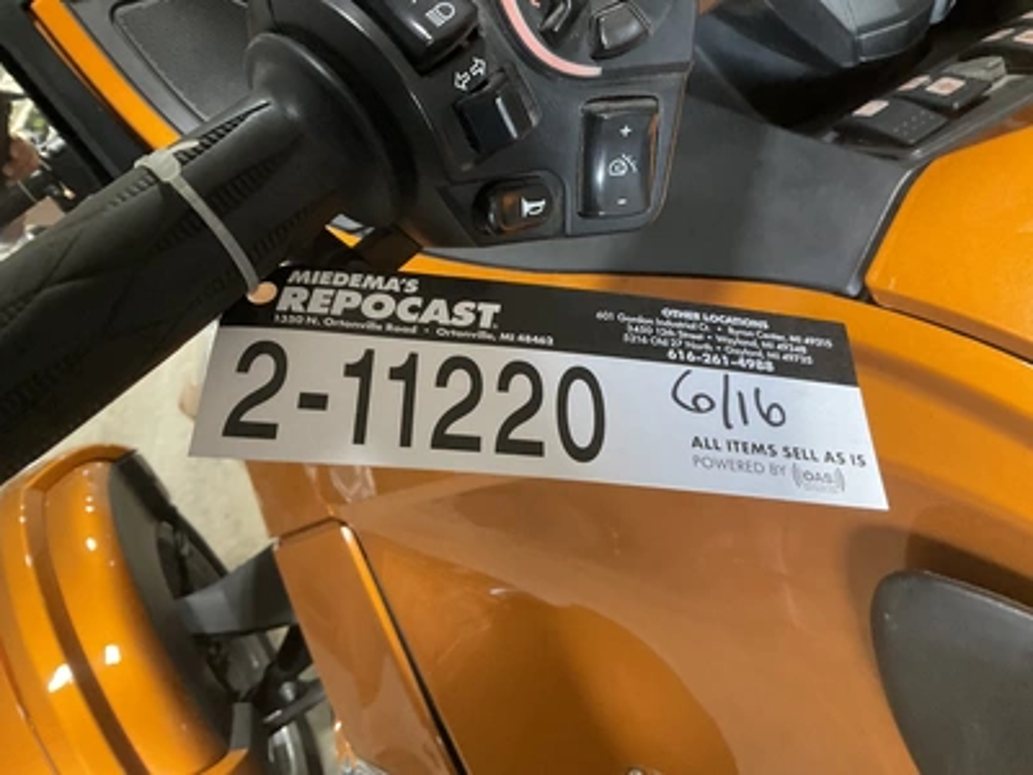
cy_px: 388
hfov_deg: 61.7
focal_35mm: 29
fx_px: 865
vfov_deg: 48.2
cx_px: 516
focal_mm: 3
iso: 200
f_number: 1.8
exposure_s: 1/60
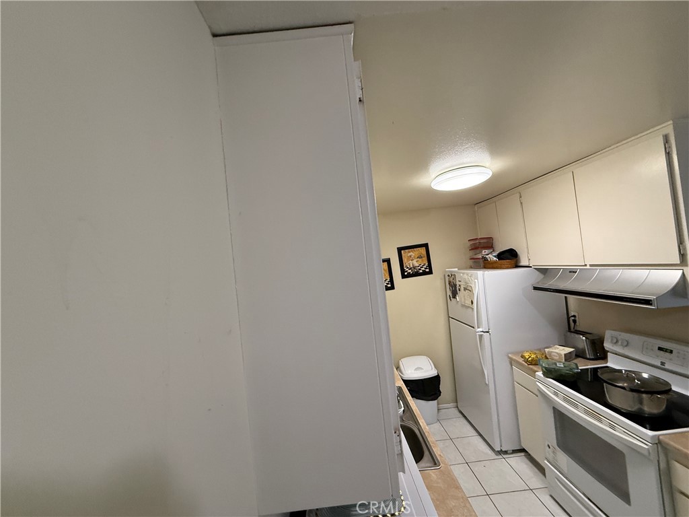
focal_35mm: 14
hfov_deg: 102.1
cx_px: 344
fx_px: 279
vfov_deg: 85.7
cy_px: 258
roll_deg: +6.0
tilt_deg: +3.8
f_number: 2.2
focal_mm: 2.22
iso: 320
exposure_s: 1/60
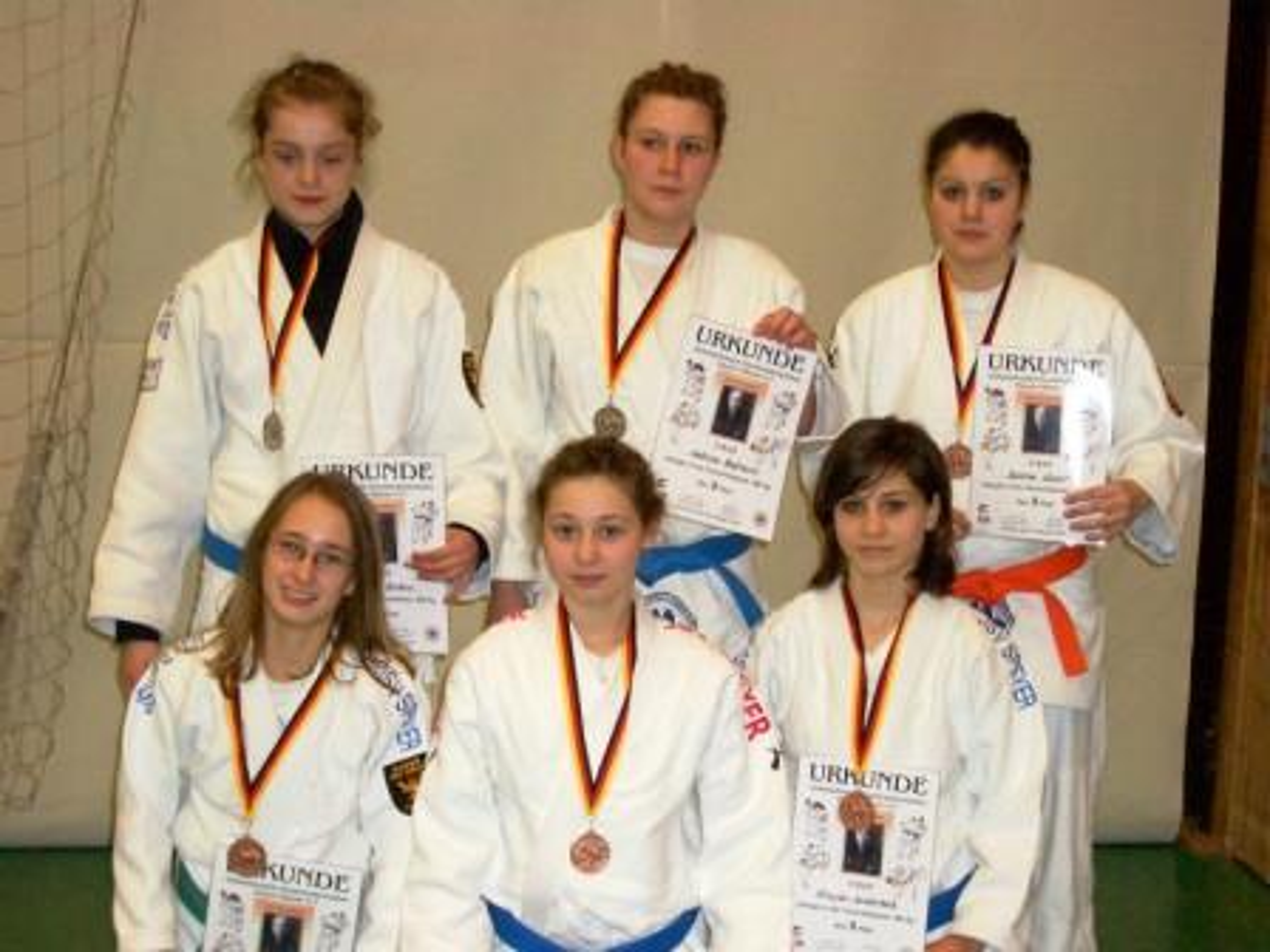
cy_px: 476
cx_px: 635
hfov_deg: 31.2
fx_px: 2275
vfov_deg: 23.7
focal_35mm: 62
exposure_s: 1/60
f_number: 3.5
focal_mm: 10.2
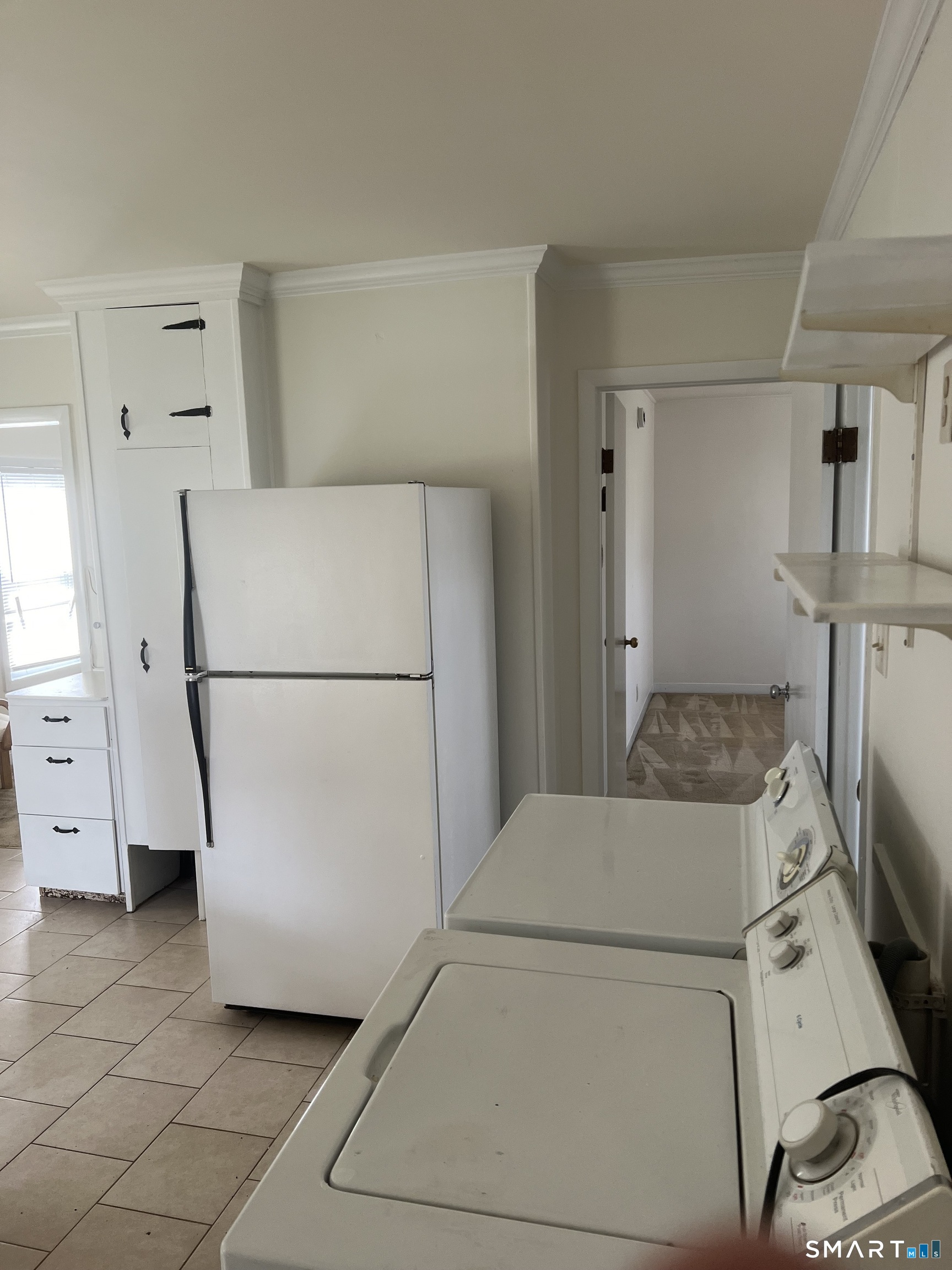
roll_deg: +1.2
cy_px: 635
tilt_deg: -8.7
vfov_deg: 67.3
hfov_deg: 53.1
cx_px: 476
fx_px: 953
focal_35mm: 26
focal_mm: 5.7
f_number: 1.5
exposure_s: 1/103
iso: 125
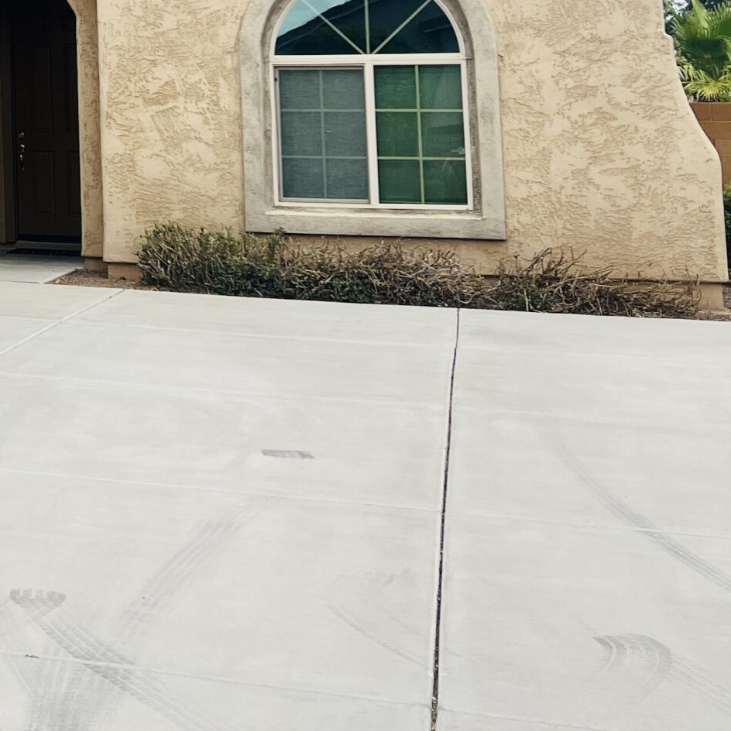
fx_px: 1744
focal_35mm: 73
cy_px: -80
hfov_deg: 20.6
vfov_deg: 22.3
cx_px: -327
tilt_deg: +7.3
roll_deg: -0.6
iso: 50
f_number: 1.5
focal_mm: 5.7
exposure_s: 1/5882
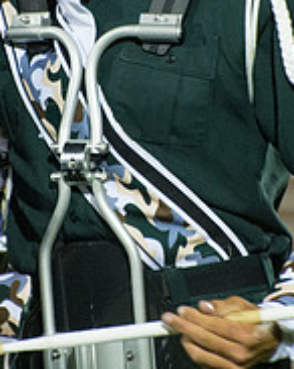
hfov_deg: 1.1
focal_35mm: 1398
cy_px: 54
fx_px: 15231
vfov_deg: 1.4
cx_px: 163
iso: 4500
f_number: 5.6
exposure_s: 1/160
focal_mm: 300
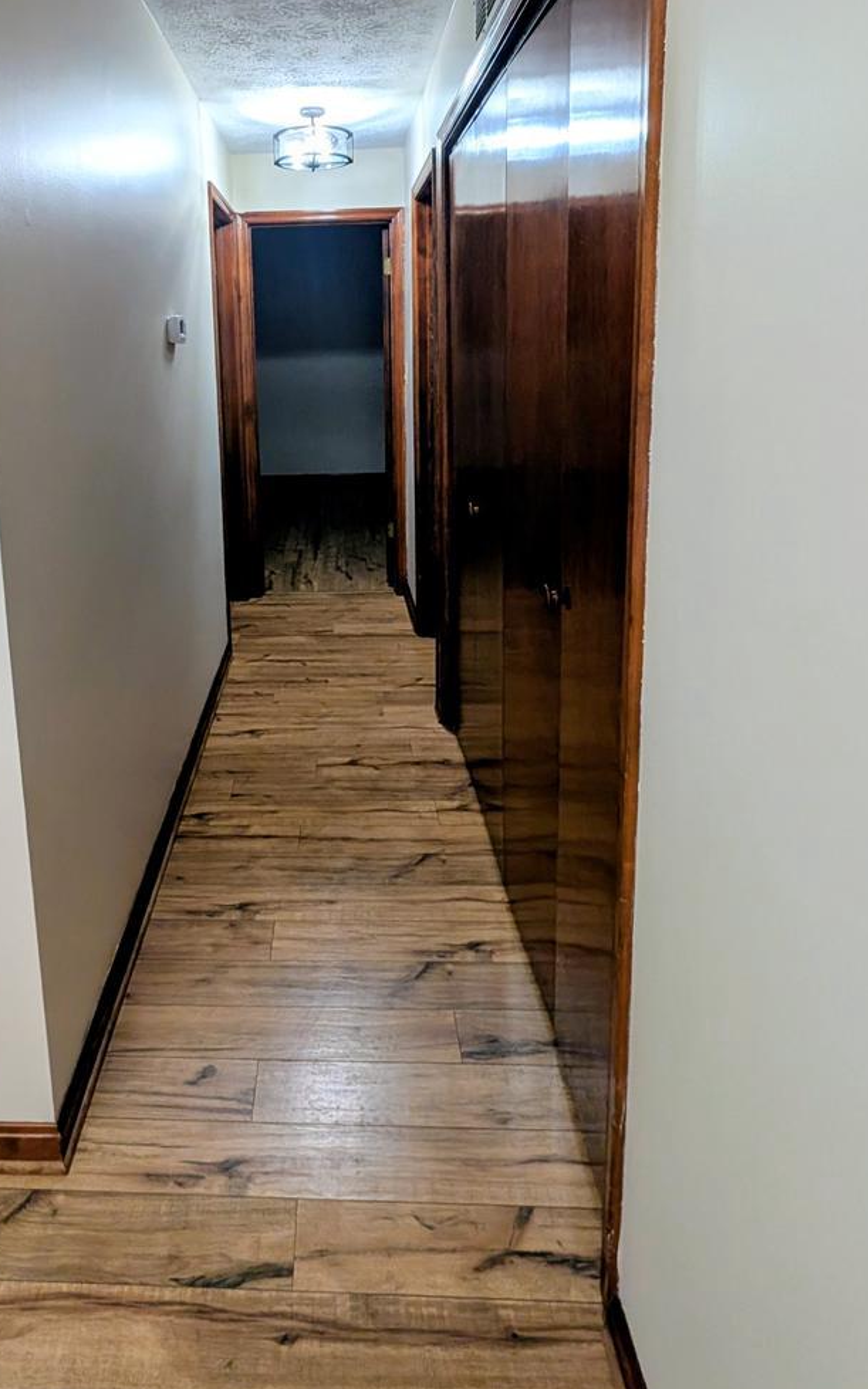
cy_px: 473
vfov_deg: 82.4
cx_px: 300
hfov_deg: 58.5
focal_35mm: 20
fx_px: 757
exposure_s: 1/120
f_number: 1.7
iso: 155
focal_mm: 2.02
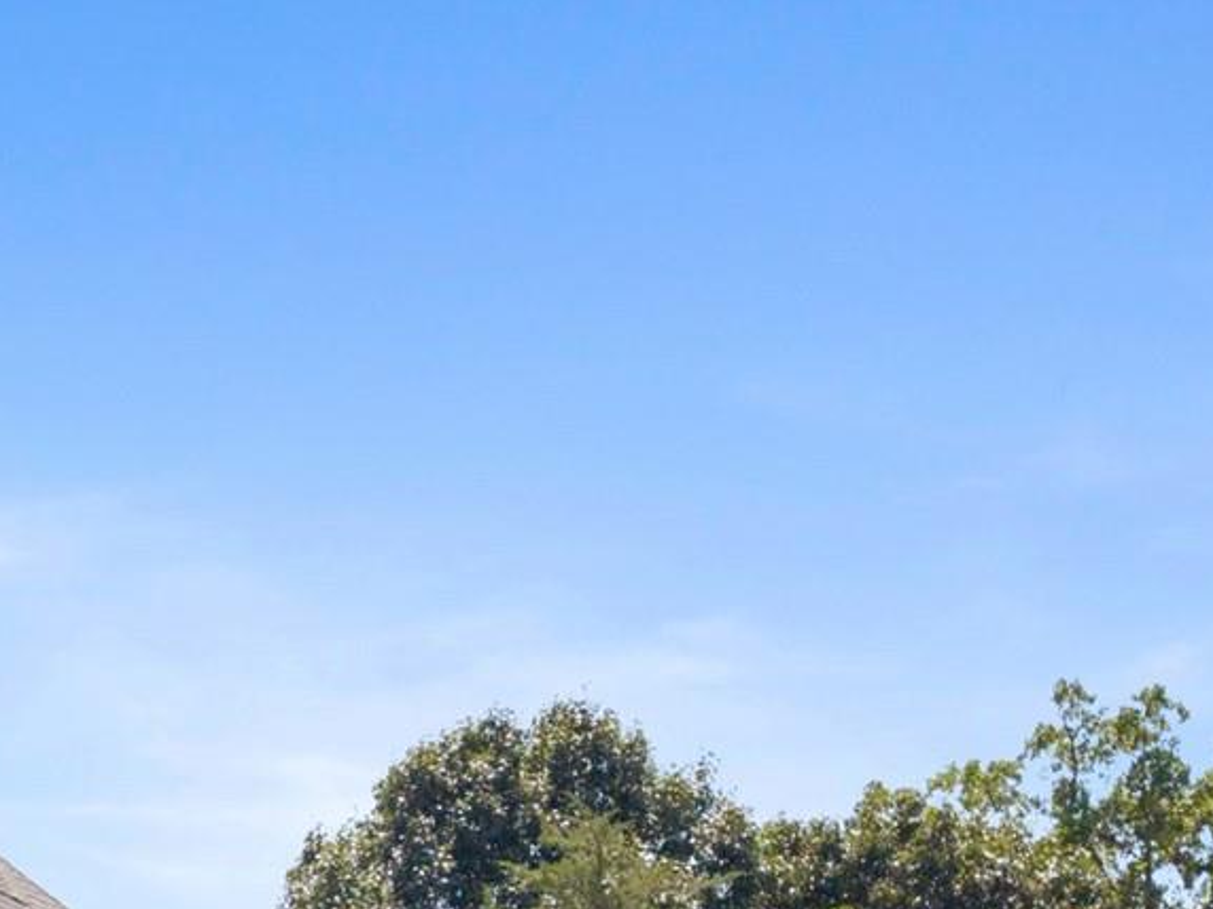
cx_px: -630
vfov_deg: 15.6
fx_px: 3014
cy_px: 1420
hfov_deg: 19.6
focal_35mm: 86
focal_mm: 8.67
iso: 200
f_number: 1.8
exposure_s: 1/125
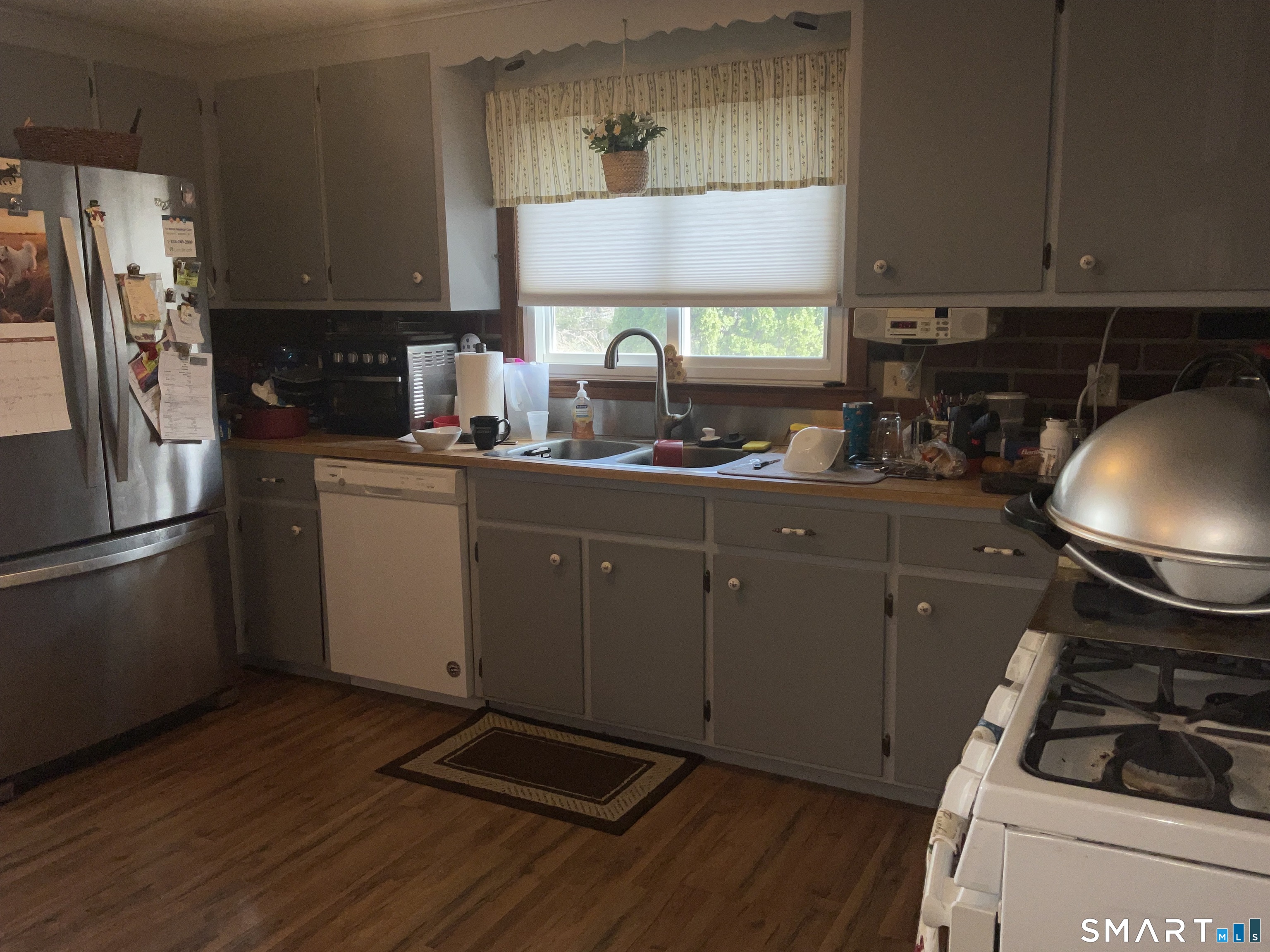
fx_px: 1064
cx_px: 635
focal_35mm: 29
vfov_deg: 48.2
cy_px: 476
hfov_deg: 61.7
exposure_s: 1/72
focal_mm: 3
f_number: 1.8
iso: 16
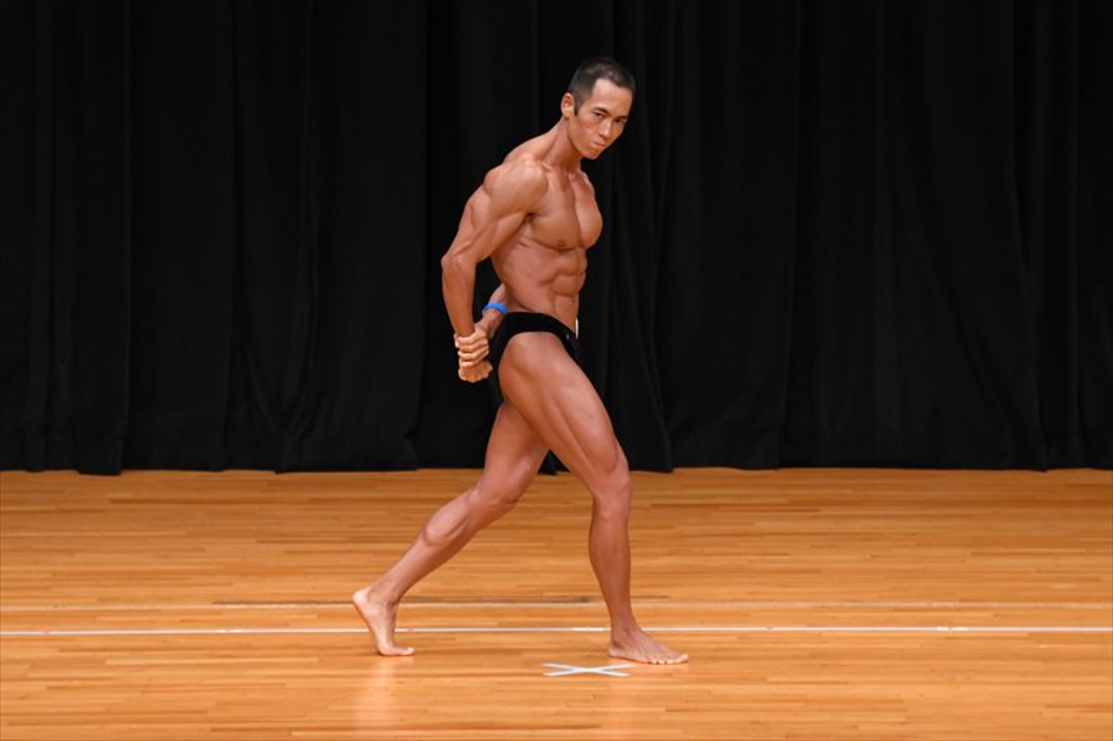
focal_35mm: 270
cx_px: 556
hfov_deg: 7.6
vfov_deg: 5.1
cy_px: 370
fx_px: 8344
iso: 3200
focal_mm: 180
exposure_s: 1/400
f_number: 5.6
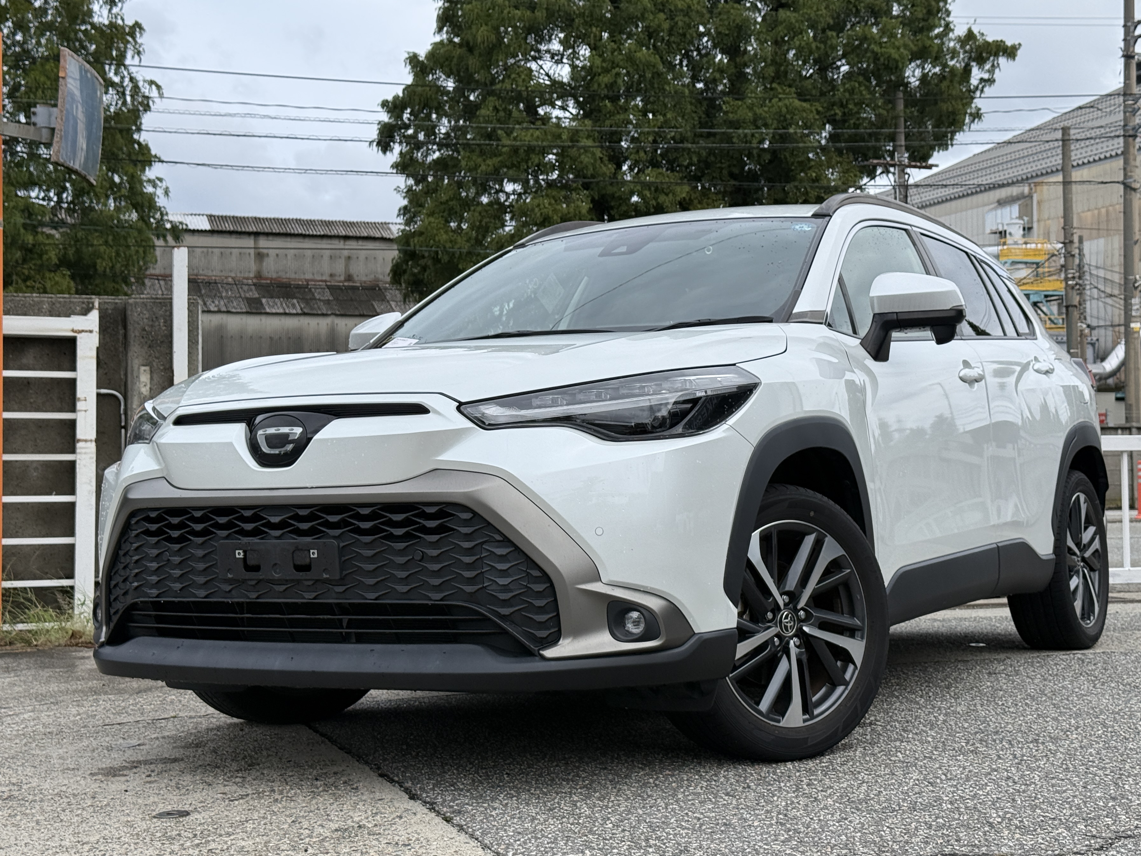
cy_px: 392
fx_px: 1780
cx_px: 596
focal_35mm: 54
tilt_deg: +2.6
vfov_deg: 27.0
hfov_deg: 35.5
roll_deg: +0.4
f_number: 1.78
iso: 64
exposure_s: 1/4098
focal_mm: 6.76
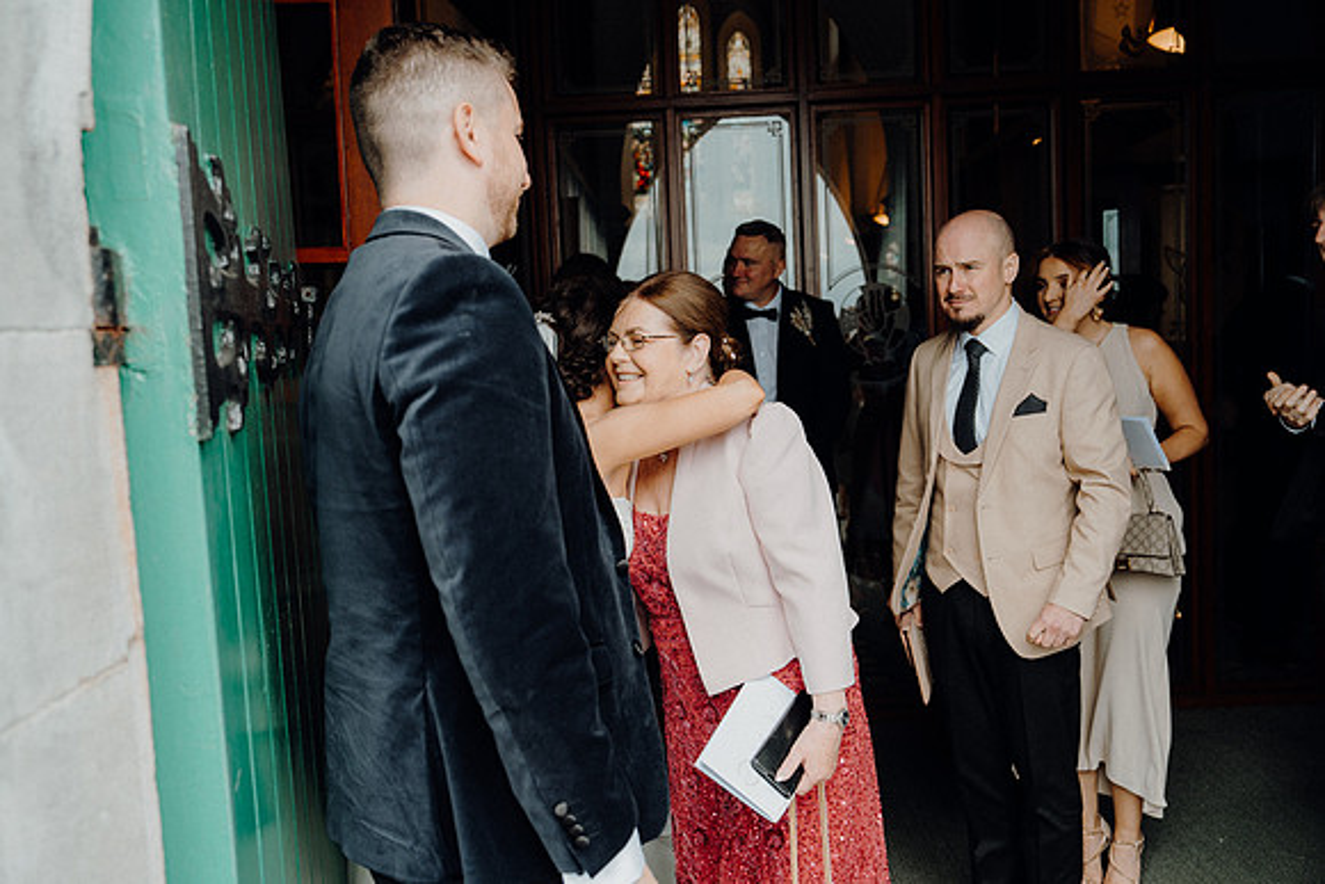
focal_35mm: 31
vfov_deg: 42.3
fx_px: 1141
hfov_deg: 60.3
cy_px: 442
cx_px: 662
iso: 200
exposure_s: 1/200
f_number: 3.5
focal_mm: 31
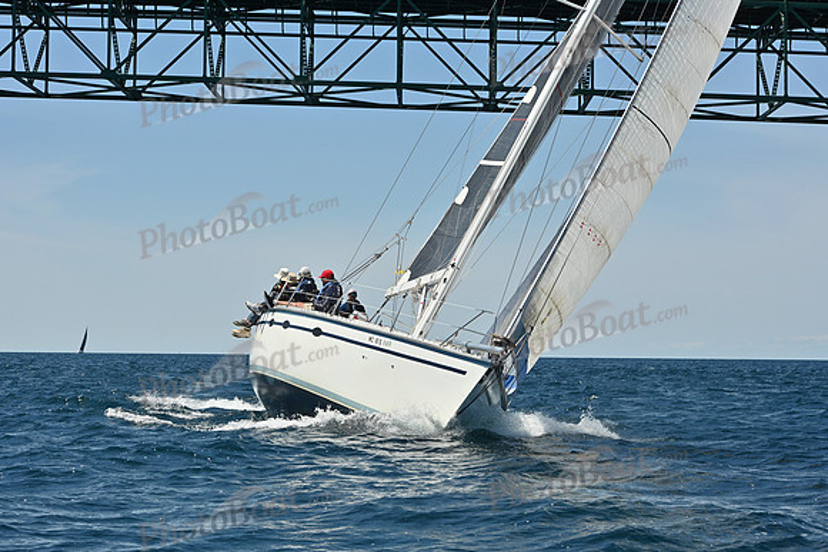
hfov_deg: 23.9
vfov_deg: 16.1
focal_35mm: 85
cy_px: 276
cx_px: 414
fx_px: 1955
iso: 320
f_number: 11
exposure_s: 1/1000
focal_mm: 85
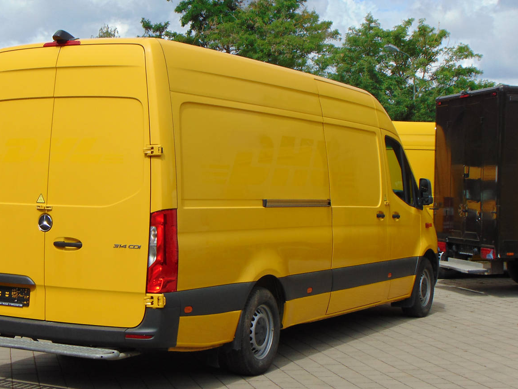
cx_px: 195
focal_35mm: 69
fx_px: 1033
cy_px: 193
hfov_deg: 28.1
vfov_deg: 21.3
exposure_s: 1/160
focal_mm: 9
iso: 80
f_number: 9
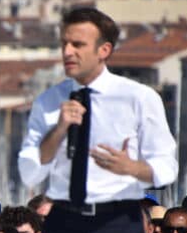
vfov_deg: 1.8
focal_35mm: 1090
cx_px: -83
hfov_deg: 1.4
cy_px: 158
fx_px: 7531
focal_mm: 300
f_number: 8
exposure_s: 1/500
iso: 100
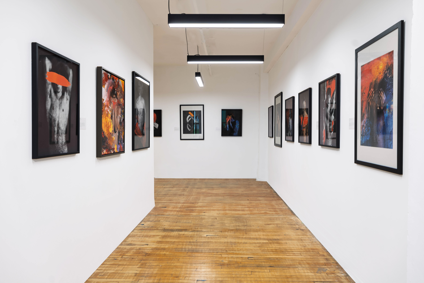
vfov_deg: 53.1
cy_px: 142
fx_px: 283
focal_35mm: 24
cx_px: 212
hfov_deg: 73.7
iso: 100
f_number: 8
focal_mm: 24
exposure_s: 1/4
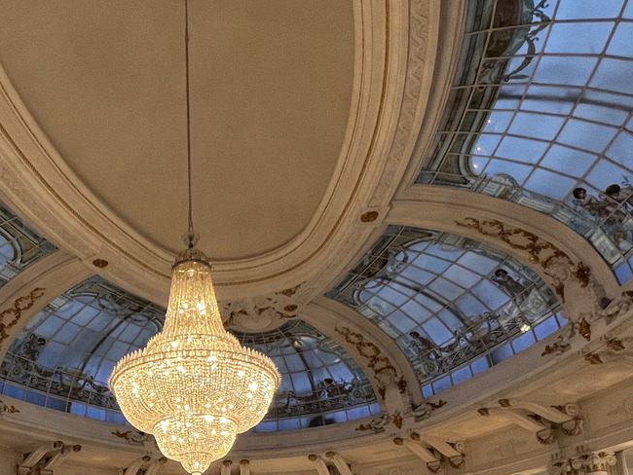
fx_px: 585
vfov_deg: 39.7
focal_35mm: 32
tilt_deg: +14.5
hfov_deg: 55.0
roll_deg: +1.1
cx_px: 186
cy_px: 459
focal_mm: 1.57
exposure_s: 1/50
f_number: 1.8
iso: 250
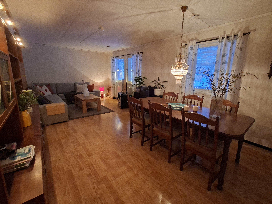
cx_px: 141
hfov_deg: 98.1
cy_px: 96
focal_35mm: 15
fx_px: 118
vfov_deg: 81.6
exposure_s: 1/25
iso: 400
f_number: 2.2
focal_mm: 1.74
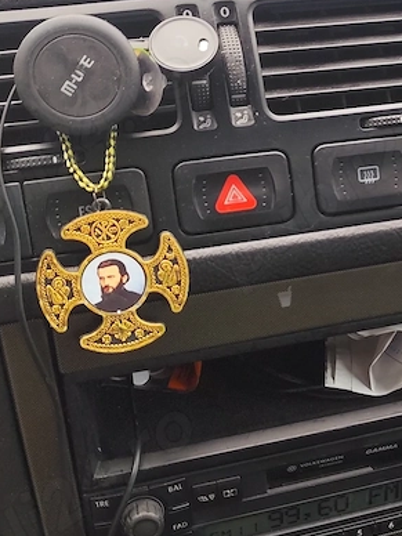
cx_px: 529
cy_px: 243
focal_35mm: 79
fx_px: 1223
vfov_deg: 24.7
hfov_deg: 17.5
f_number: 1.65
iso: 80
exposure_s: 1/100
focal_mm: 6.14
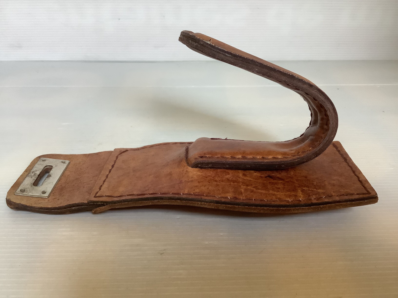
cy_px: 149
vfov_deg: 45.4
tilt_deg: -28.8
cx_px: 199
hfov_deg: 58.4
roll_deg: +0.1
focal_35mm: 31
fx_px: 356
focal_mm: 3.3
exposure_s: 1/40
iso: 400
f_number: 2.4
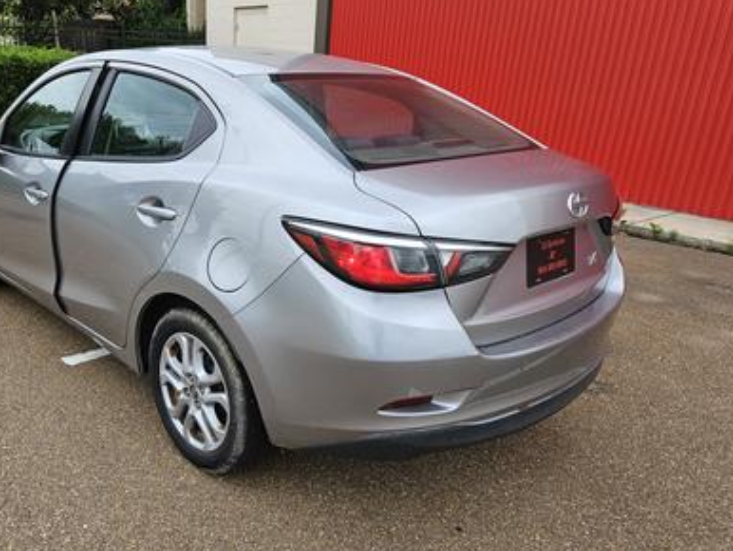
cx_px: 270
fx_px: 636
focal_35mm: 30
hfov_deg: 59.1
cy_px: 321
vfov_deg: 46.7
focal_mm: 5.4
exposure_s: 1/247
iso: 25
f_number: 1.8
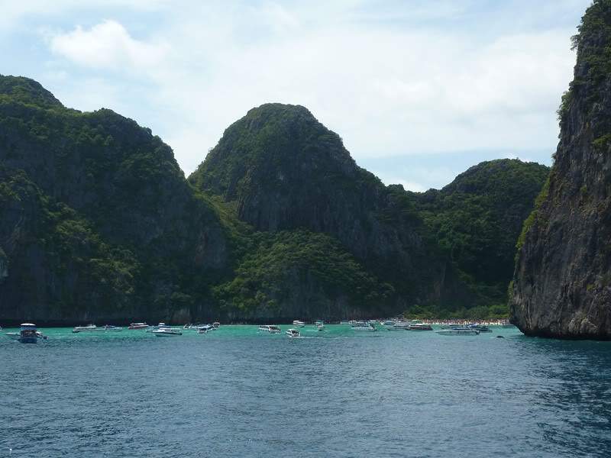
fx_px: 1024
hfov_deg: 33.2
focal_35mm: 58
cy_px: 229
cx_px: 306
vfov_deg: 25.2
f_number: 5.6
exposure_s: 1/400
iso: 80
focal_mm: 7.9
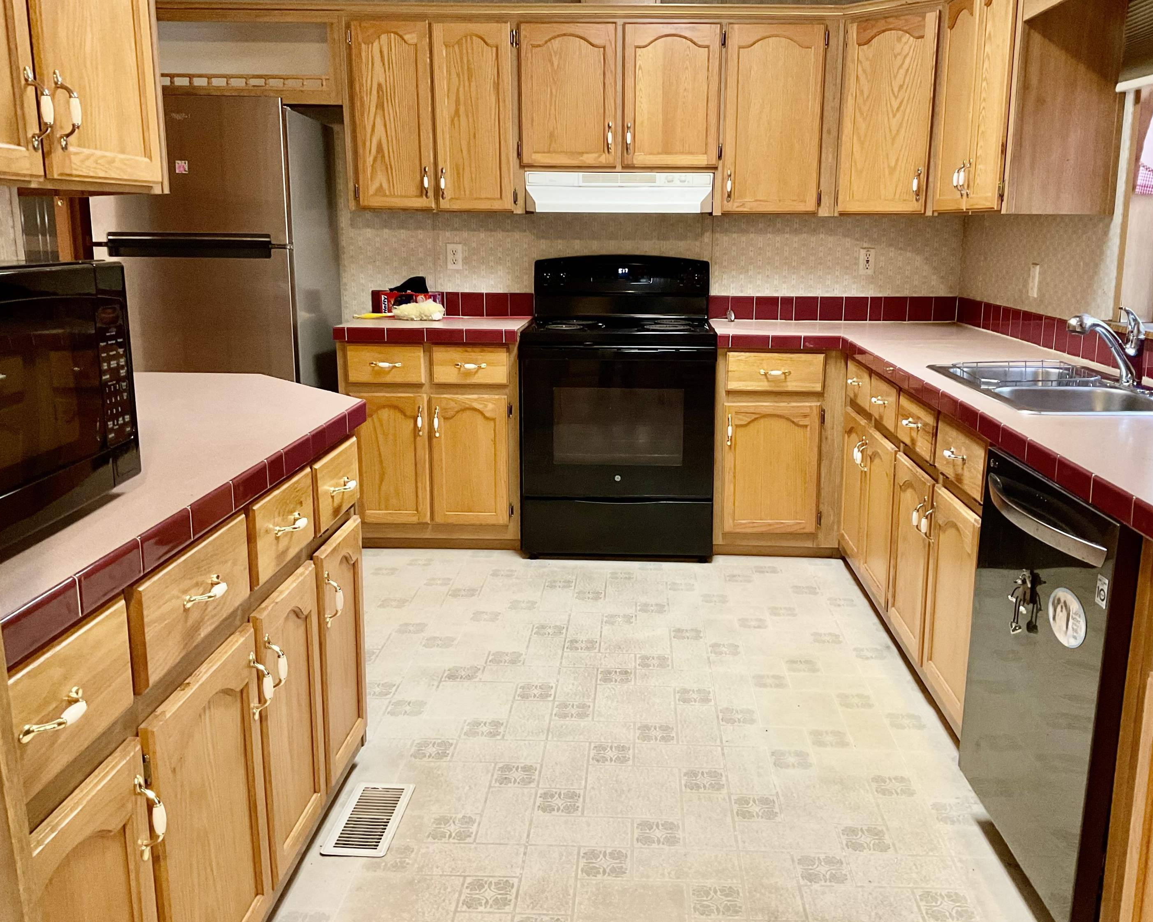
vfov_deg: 47.1
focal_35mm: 31
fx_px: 1058
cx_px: 625
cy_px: 453
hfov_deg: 57.1
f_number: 1.8
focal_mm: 3
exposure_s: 1/40
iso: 250
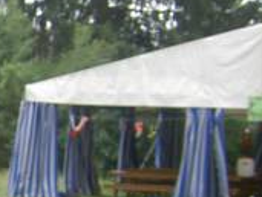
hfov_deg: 9.8
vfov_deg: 8.1
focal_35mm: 182
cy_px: 272
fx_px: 1380
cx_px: -311
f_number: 2.8
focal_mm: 8
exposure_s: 1/160
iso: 100
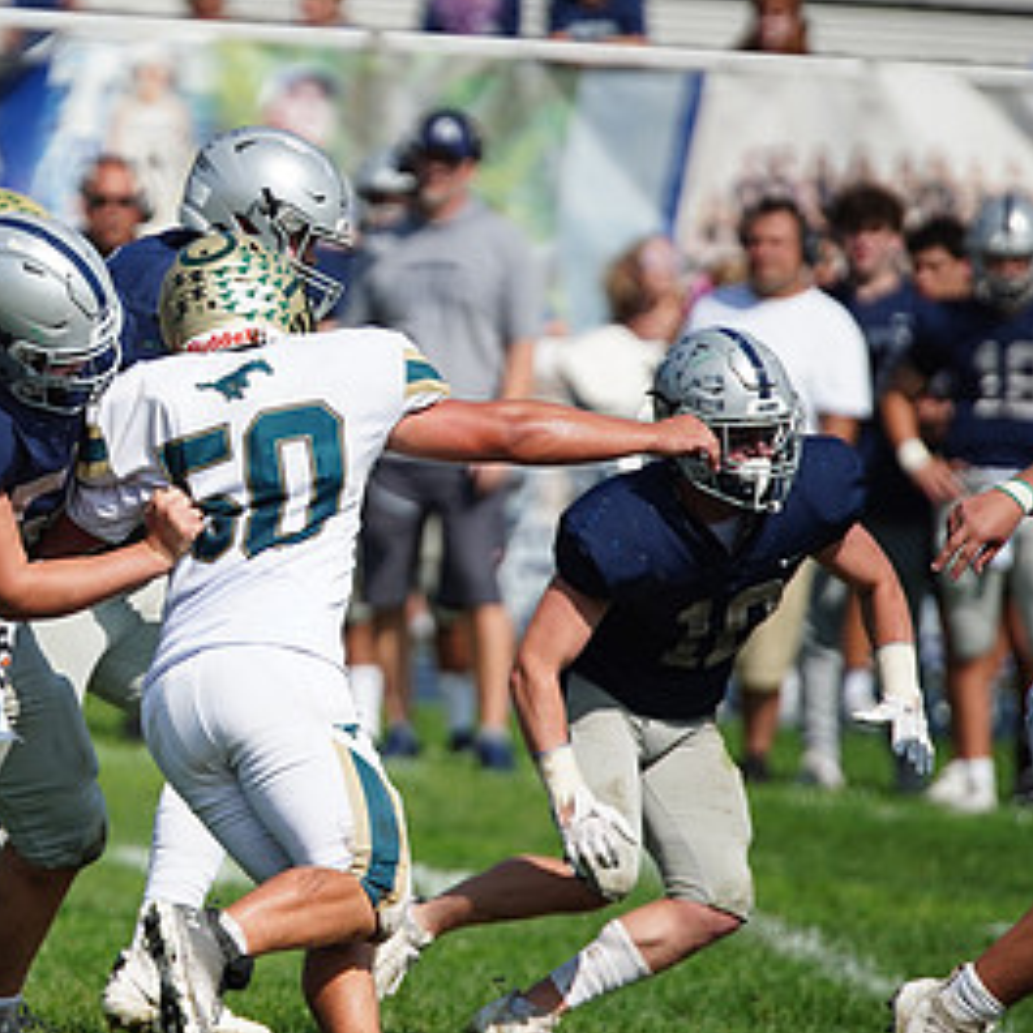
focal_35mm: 561
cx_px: -74
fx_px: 18940
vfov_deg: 3.1
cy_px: 413
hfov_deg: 3.1
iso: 400
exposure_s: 1/8000
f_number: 2.8
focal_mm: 300
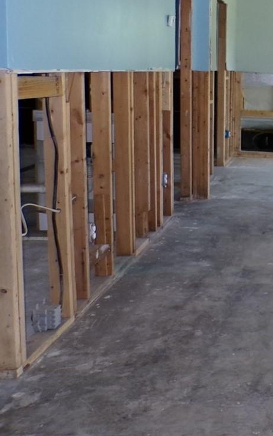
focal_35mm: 55
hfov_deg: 19.0
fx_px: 654
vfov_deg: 36.7
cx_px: 468
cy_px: 173
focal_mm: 4.3
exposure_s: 1/34
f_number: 3
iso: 200
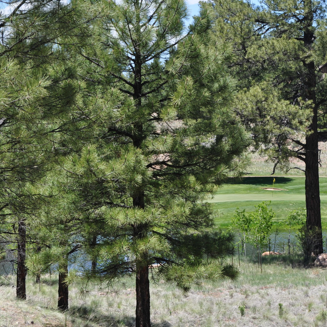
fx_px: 1186
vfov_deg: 15.7
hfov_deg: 15.6
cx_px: 266
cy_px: 187
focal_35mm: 111
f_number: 10
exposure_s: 1/200
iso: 200
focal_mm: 48
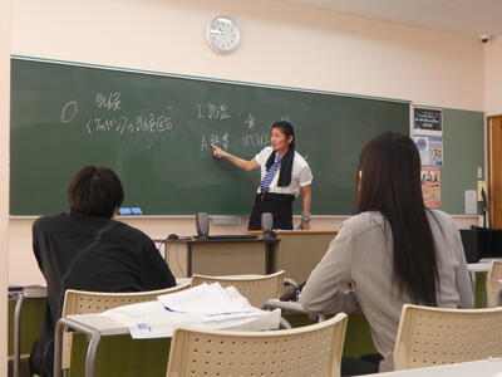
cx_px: 251
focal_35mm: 48
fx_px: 696
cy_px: 188
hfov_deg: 39.7
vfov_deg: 30.3
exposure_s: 1/80
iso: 125
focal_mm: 8.6
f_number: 3.8
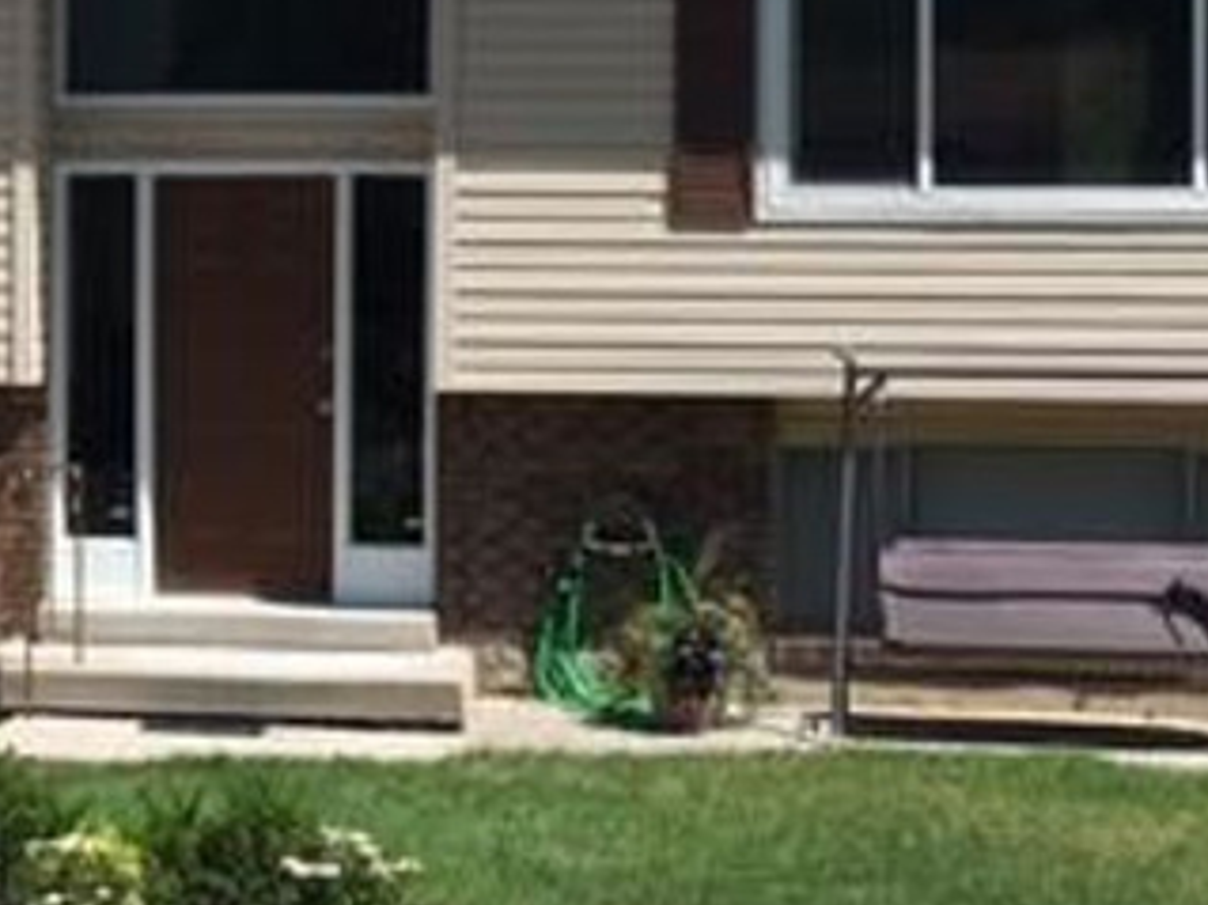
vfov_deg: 15.8
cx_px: 49
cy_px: 276
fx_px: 3244
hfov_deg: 20.5
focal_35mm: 93
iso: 25
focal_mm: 4.15
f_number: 2.2
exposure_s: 1/1923
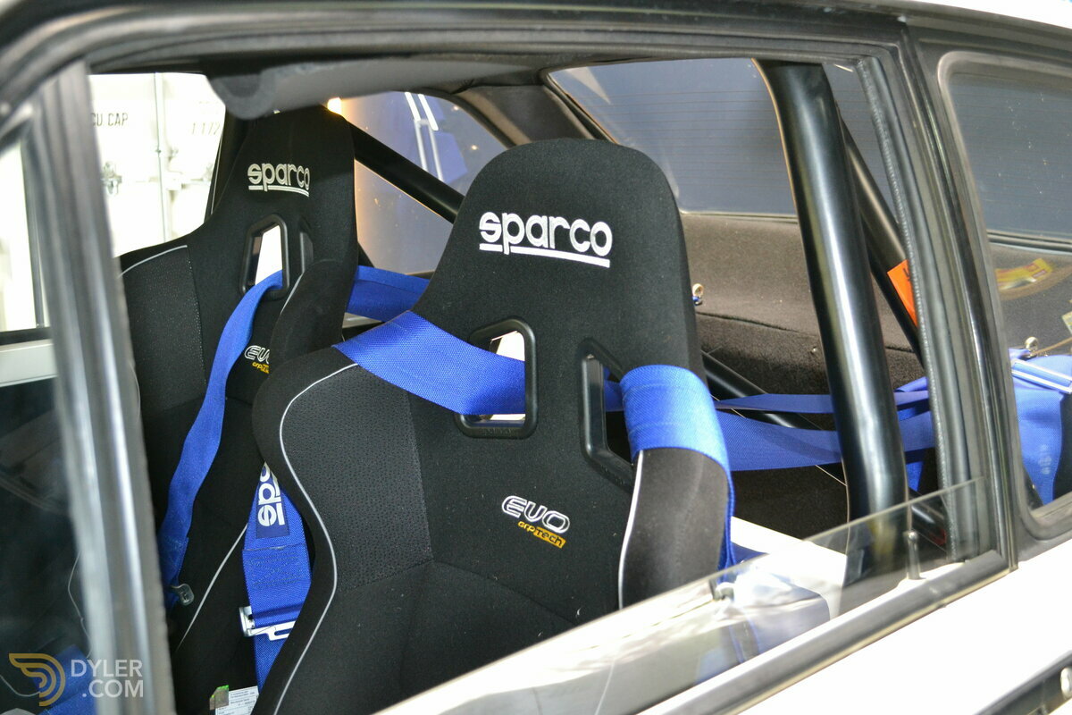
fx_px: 1161
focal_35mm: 39
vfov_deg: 34.2
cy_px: 358
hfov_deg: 49.6
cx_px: 536
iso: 1400
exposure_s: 1/60
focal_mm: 26
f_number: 4.2
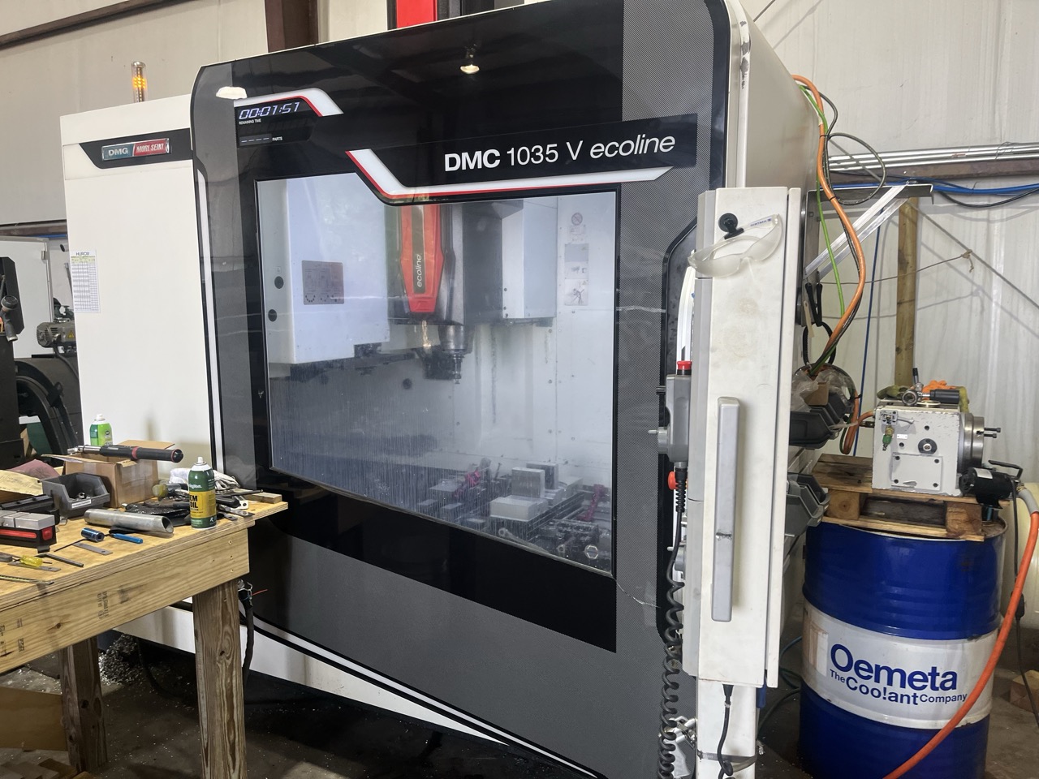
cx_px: 520
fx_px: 780
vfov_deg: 53.1
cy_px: 390
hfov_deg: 67.3
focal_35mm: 26
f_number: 1.6
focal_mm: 5.1
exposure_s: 1/120
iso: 80
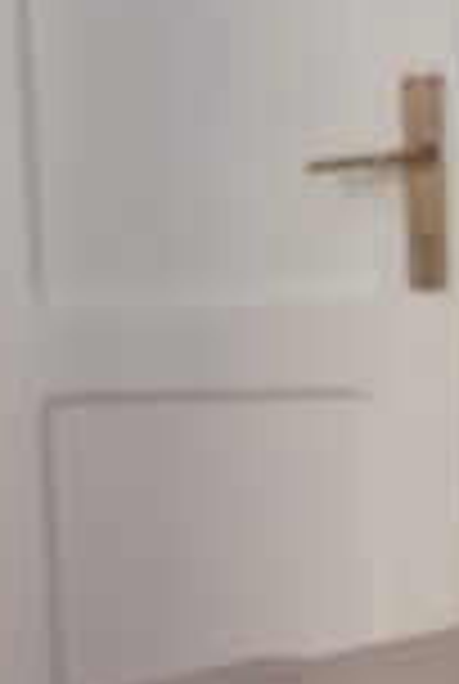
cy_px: 1382
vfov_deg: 8.2
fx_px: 4510
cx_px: -230
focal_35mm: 237
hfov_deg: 5.8
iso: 2000
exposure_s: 1/200
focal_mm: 24.3
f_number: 3.2
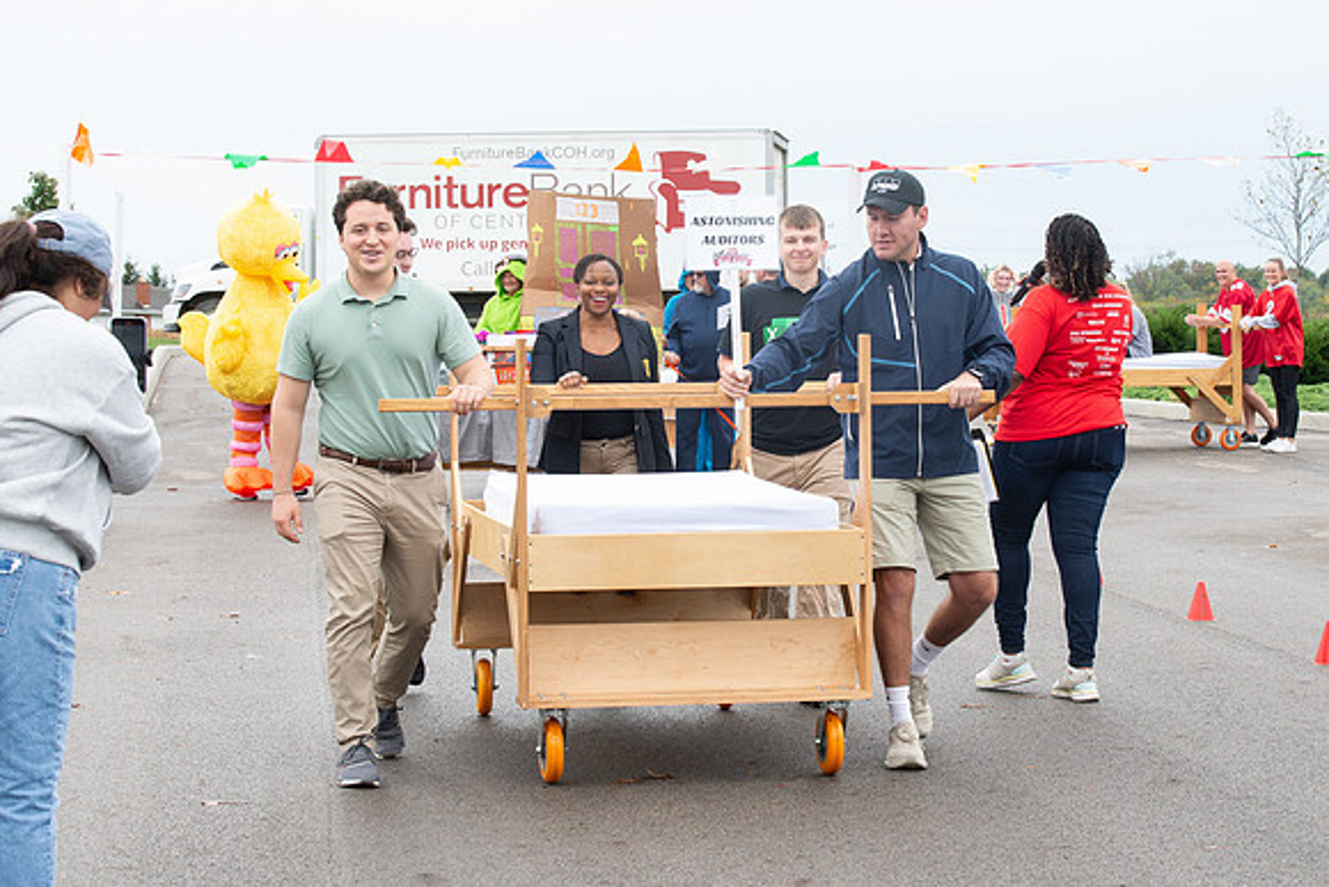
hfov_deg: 20.2
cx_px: 735
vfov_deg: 13.5
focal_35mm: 101
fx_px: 3737
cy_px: 411
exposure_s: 1/160
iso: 640
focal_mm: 78
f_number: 10
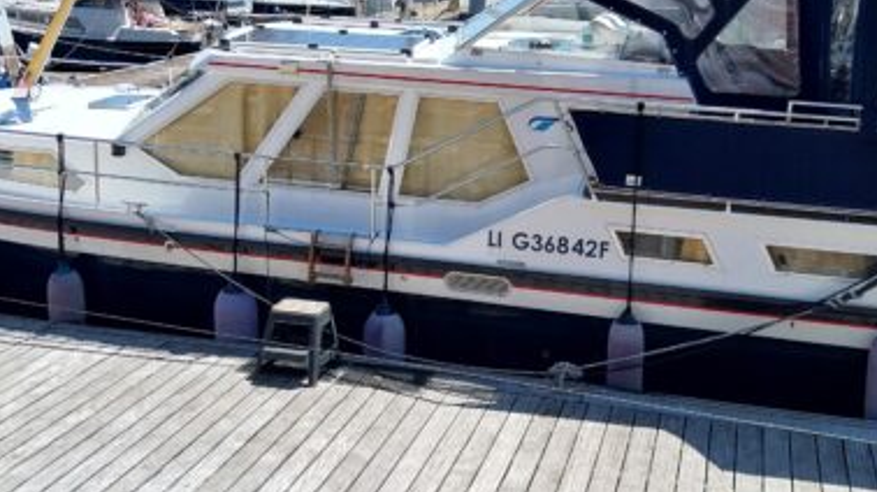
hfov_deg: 64.3
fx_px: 697
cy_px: 149
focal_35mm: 30
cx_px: 459
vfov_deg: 38.2
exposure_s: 1/769
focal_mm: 4
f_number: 1.8
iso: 25
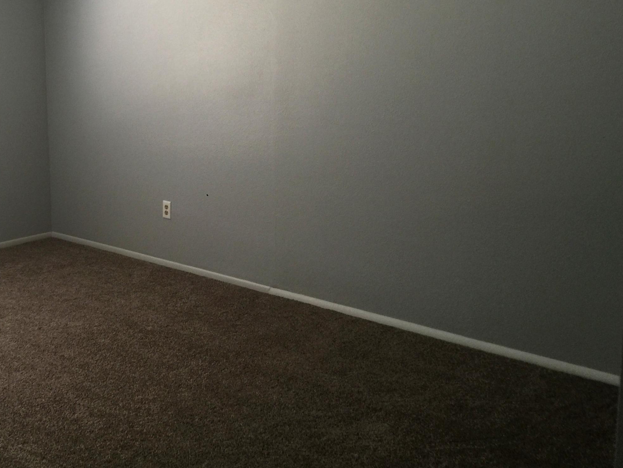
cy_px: 157
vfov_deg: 32.6
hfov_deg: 42.3
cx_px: 202
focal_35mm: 44
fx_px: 792
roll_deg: -0.8
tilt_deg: -7.3
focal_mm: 4.15
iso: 32
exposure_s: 1/15
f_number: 2.2
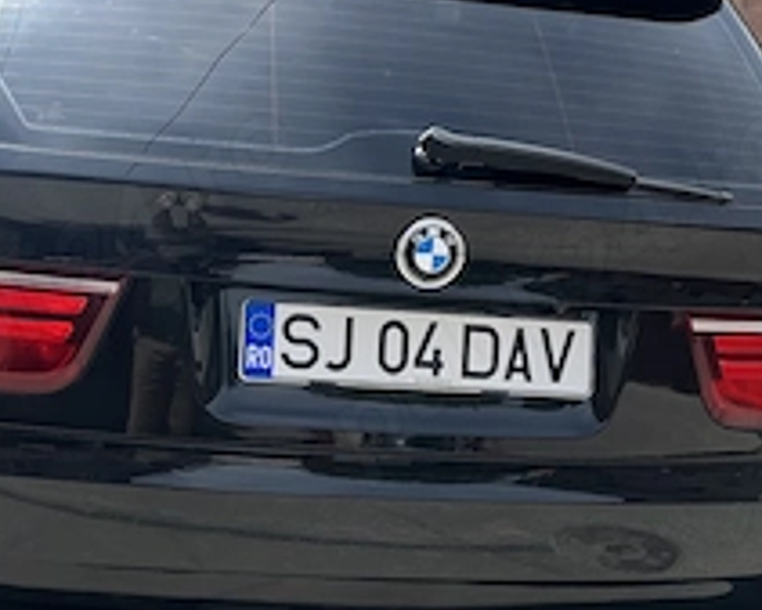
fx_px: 1625
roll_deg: -3.1
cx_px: 311
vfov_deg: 21.3
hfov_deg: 26.4
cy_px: 325
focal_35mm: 72
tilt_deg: -12.2
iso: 50
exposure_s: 1/2137
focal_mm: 5.1
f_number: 1.6
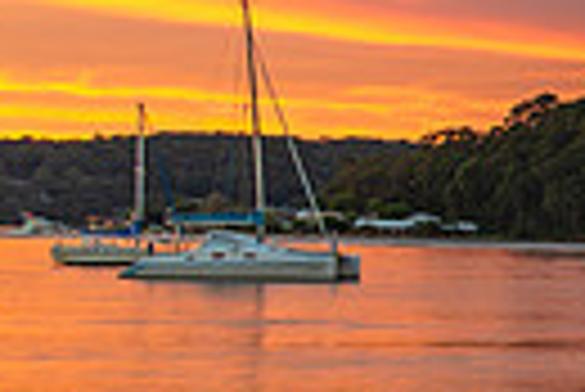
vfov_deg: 12.6
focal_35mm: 109
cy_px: 250
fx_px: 1773
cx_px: 1238
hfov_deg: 14.7
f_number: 7.1
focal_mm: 24
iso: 200
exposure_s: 1/2
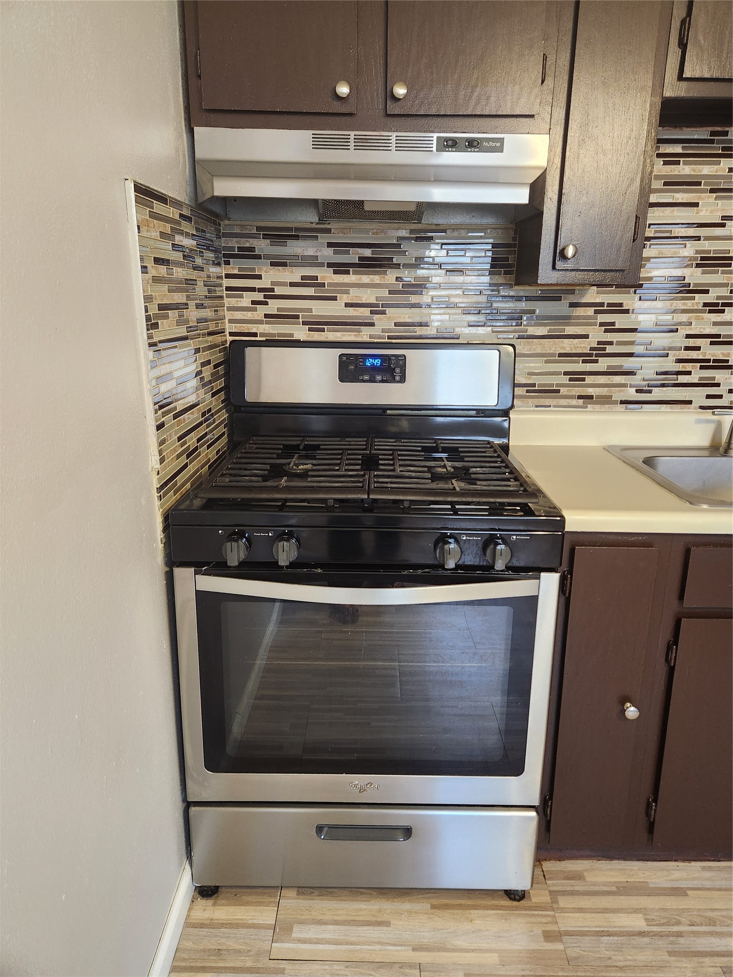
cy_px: 488
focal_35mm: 23
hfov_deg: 58.9
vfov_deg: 73.9
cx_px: 366
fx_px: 649
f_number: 1.8
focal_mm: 5.4
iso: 500
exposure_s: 1/120
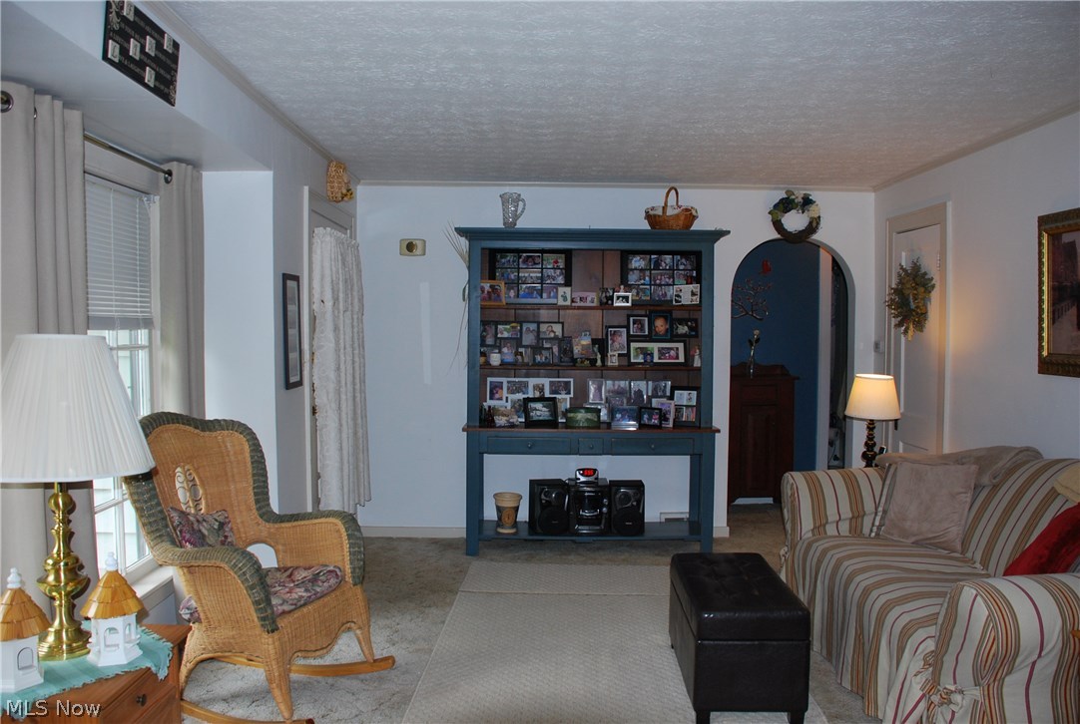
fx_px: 812
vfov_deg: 48.1
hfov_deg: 67.3
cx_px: 540
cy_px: 362
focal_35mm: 27
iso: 400
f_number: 4
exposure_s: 1/60
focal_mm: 18
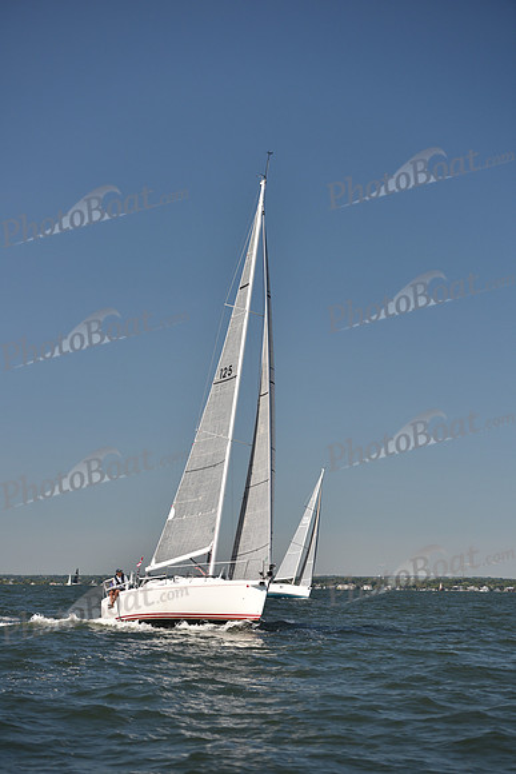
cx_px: 258
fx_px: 1762
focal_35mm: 82
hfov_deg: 16.7
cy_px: 387
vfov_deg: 24.8
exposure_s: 1/1250
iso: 250
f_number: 3.5
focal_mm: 82
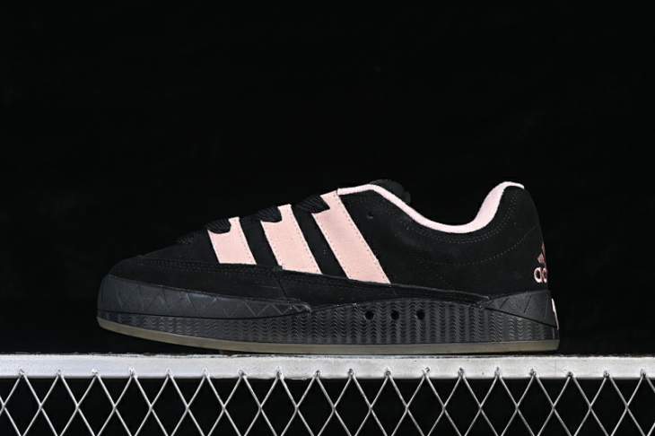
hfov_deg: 27.0
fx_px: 1364
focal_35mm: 75
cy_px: 218
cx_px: 328
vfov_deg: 18.2
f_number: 6.3
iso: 160
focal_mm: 50
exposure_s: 1/80
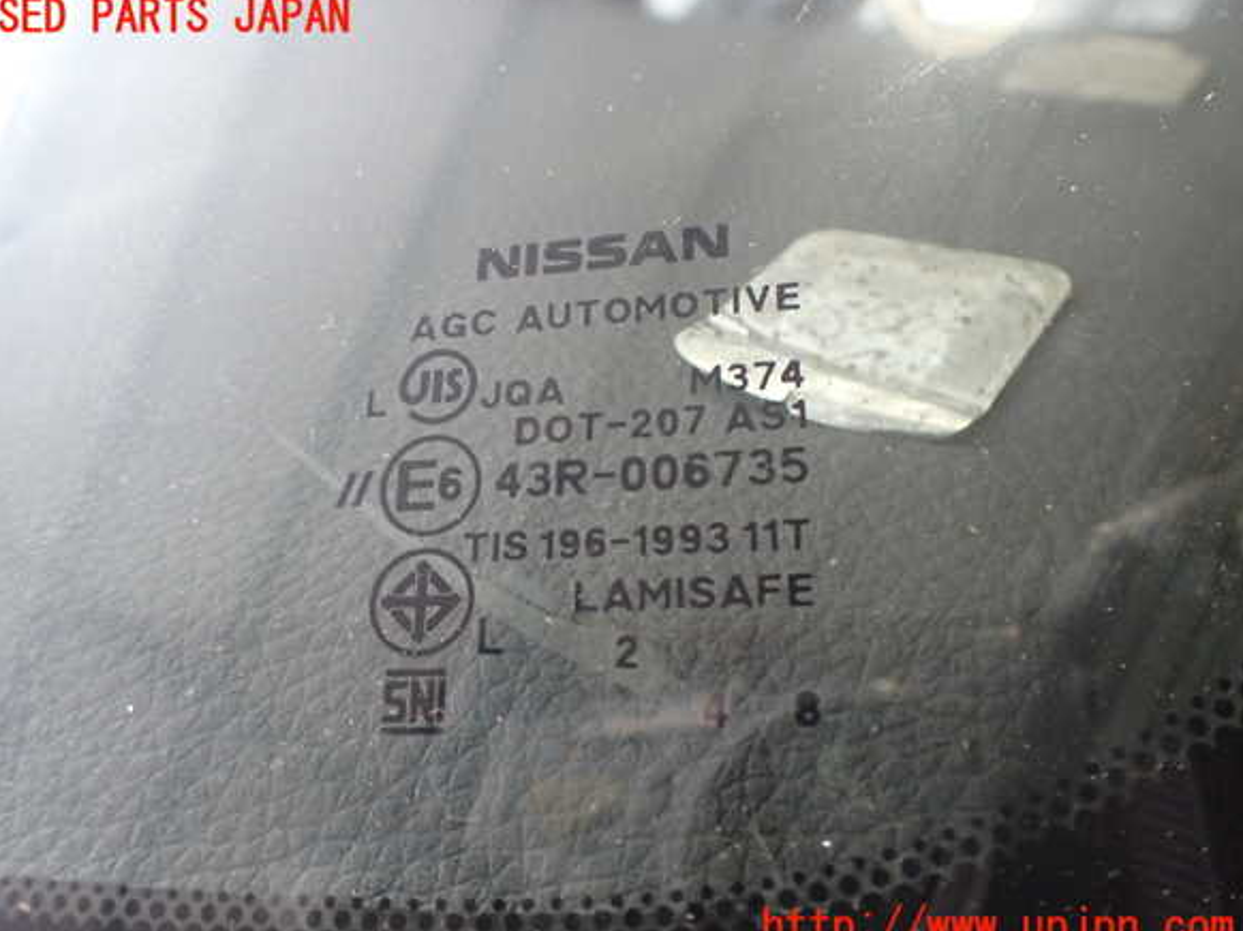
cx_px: 603
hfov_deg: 58.4
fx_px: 1112
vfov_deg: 45.4
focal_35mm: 31
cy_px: 473
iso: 400
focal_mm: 5.4
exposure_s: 1/125
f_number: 2.3
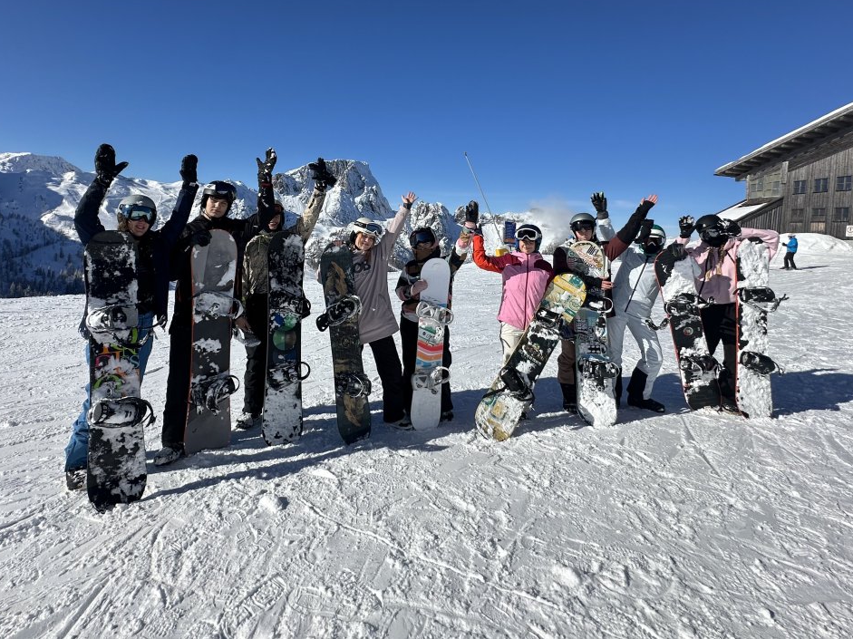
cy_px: 229
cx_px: 392
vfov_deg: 70.1
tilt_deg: +0.2
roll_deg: -4.0
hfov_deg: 87.6
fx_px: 443
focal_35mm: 18
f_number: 2.2
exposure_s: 1/3509
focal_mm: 2.22
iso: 50
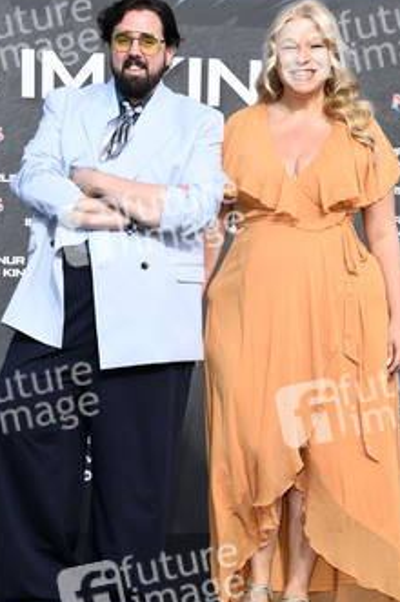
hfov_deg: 10.8
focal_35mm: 127
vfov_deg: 16.1
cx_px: 204
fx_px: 2121
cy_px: 315
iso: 250
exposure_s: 1/250
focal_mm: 105
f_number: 6.3
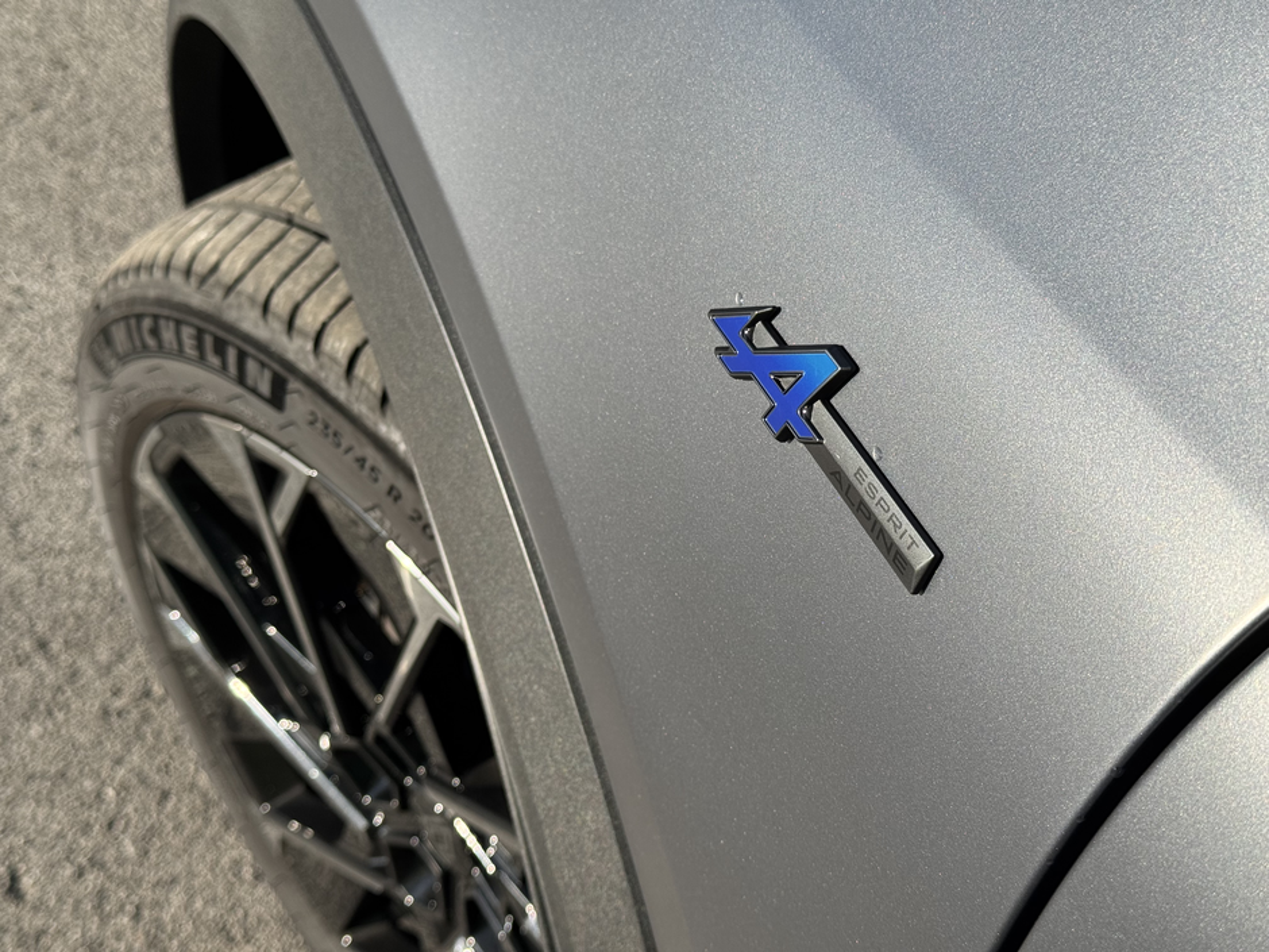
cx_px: 634
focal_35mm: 48
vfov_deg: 30.3
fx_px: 1760
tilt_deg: -46.3
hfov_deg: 39.7
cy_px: 476
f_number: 1.78
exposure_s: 1/1637
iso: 64
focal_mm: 6.76
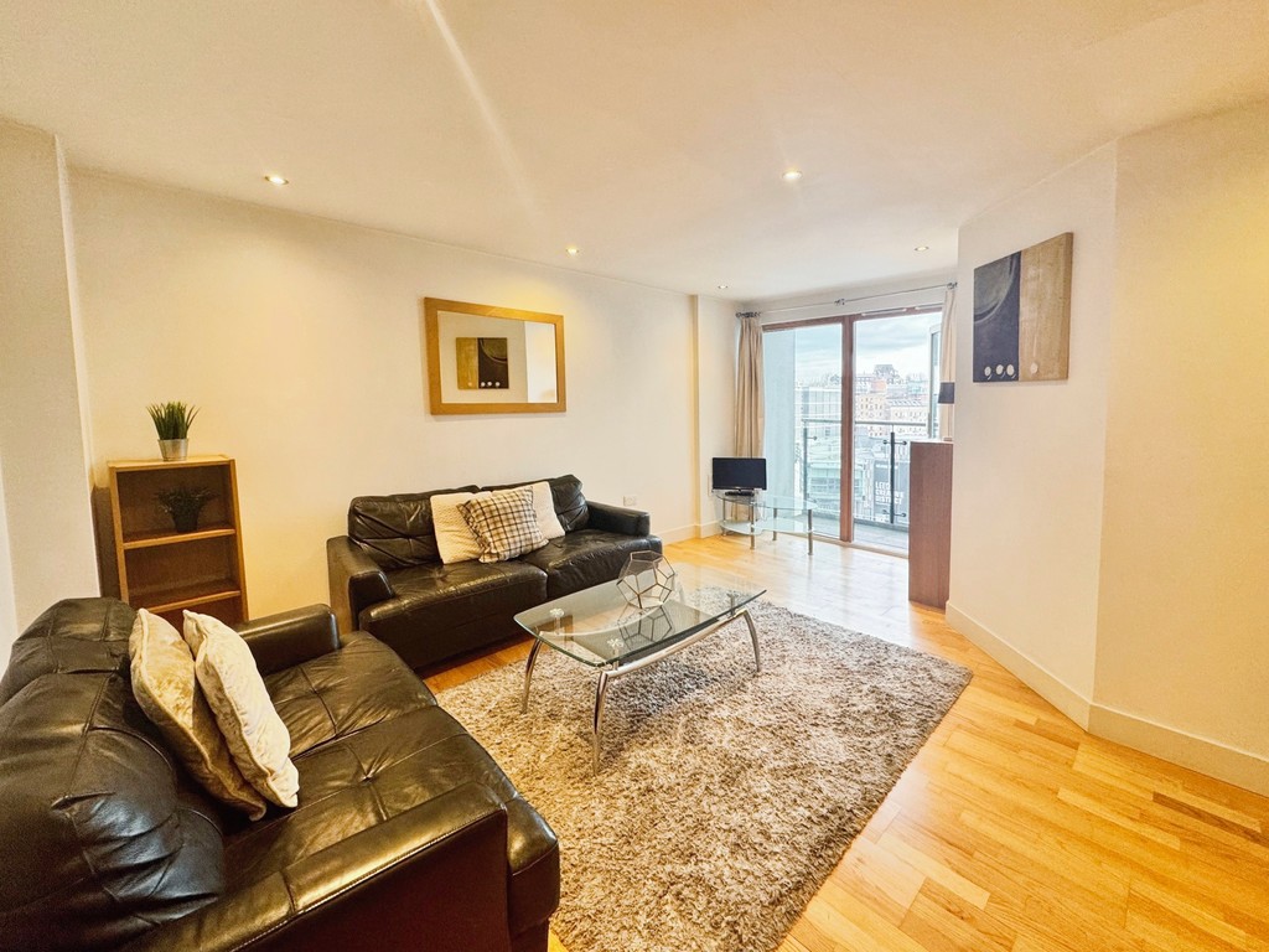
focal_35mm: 14
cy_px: 476
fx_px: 513
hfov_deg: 102.1
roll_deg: +0.2
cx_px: 634
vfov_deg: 85.7
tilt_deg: -5.8
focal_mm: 2.22
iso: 200
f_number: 2.2
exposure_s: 1/100
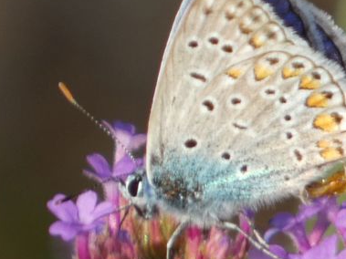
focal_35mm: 2700
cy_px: 162
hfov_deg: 0.7
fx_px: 26979
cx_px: 308
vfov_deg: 0.6
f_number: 5.9
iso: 100
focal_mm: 215
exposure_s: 1/125
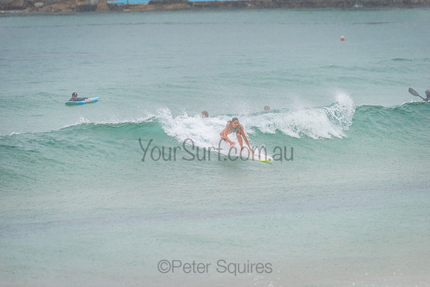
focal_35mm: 500
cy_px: 144
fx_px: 5973
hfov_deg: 4.1
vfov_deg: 2.8
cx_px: 215
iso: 900
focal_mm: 500
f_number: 5.6
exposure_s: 1/320
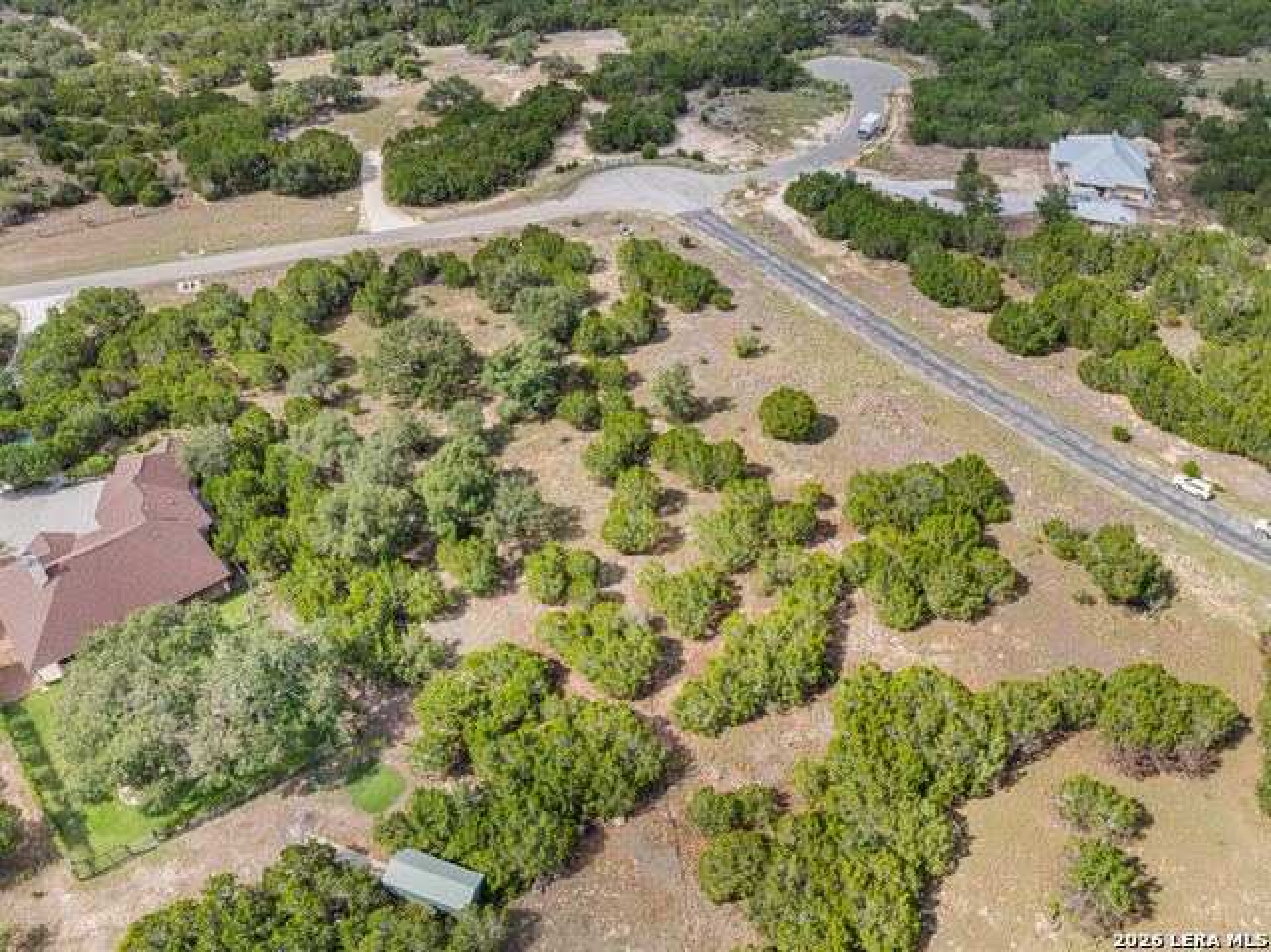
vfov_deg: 56.8
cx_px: 636
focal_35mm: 24
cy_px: 476
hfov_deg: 71.6
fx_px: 881
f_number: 2.8
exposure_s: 1/320
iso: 100
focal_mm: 12.29
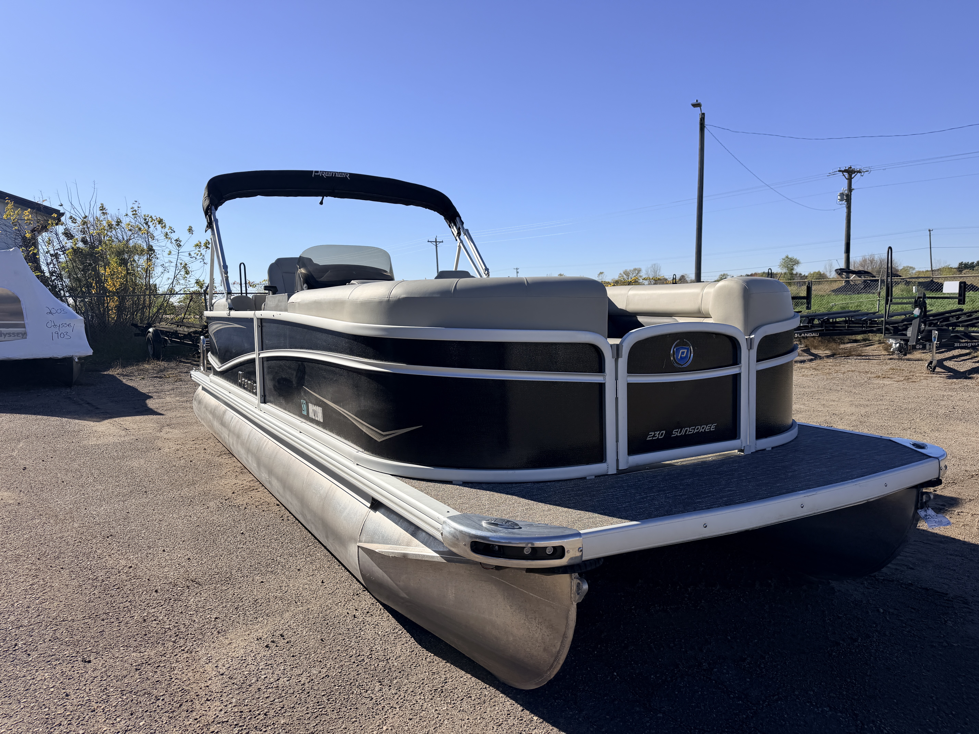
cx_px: 490
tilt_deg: -3.2
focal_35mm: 24
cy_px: 367
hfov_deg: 71.6
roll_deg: +2.7
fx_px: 679
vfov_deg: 56.8
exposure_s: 1/6173
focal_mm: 6.76
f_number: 1.78
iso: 80
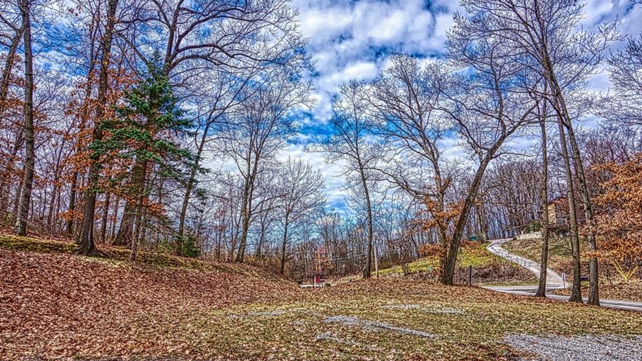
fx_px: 443
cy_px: 189
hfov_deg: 71.9
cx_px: 321
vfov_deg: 44.4
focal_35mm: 26
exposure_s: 1/80
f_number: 14
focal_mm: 16
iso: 100
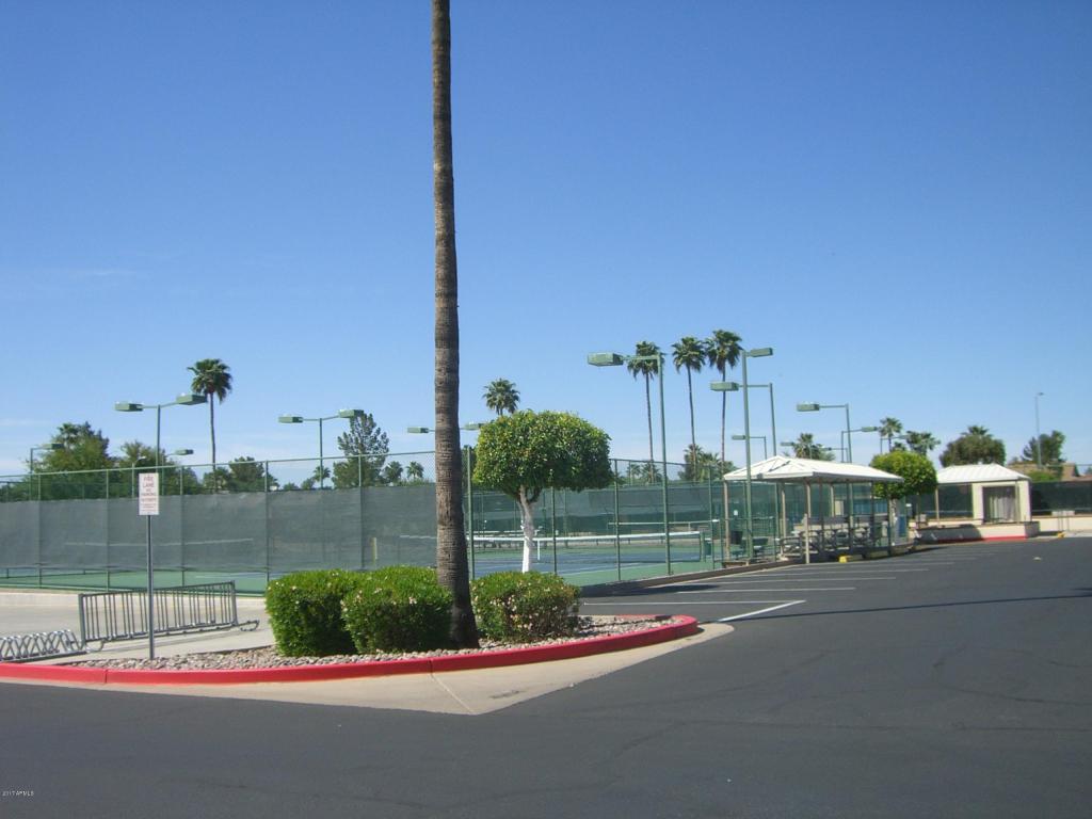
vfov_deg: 37.7
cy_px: 410
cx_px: 546
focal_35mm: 38
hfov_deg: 49.0
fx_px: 1199
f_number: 4.3
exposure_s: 1/640
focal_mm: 6.2
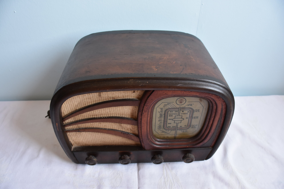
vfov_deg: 47.9
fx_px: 213
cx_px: 142
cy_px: 94
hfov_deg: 67.4
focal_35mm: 27
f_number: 5.6
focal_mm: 18
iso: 800
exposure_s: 1/125
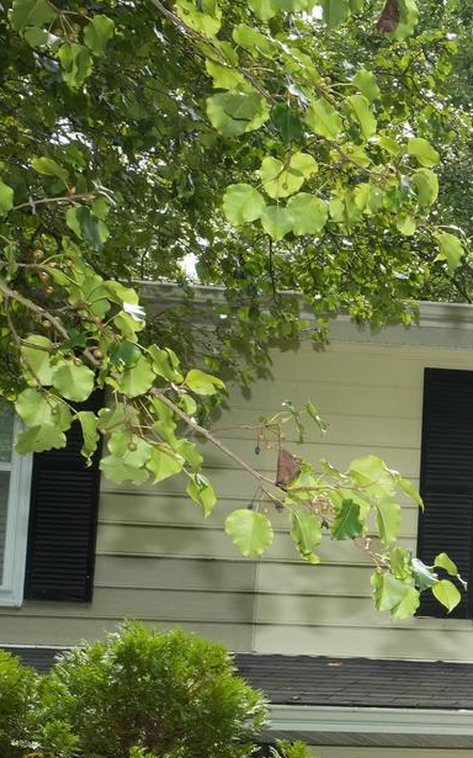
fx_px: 1961
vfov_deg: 21.0
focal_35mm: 95
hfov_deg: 11.0
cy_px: 789
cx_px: 1218
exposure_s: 1/250
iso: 1250
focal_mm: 28
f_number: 14
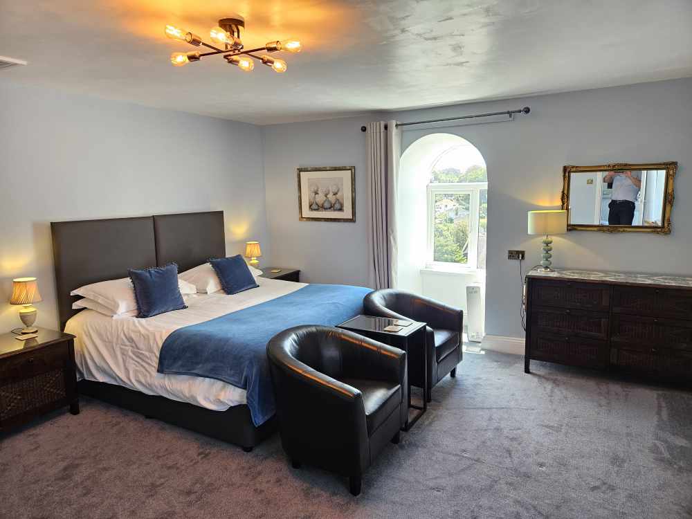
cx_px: 346
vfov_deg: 58.9
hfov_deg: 73.9
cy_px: 260
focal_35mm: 23
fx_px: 460
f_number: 1.8
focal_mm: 5.4
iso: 125
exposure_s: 1/100
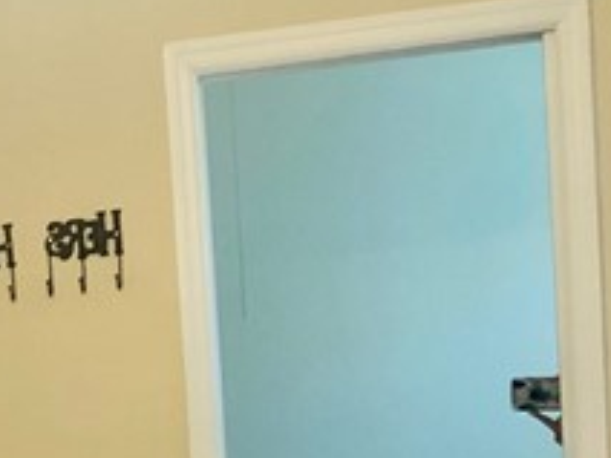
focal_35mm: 135
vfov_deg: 10.3
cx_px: -84
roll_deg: +5.3
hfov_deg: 14.2
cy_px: 841
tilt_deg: -10.2
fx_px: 2383
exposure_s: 1/17
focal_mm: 4
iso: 40
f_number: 1.8
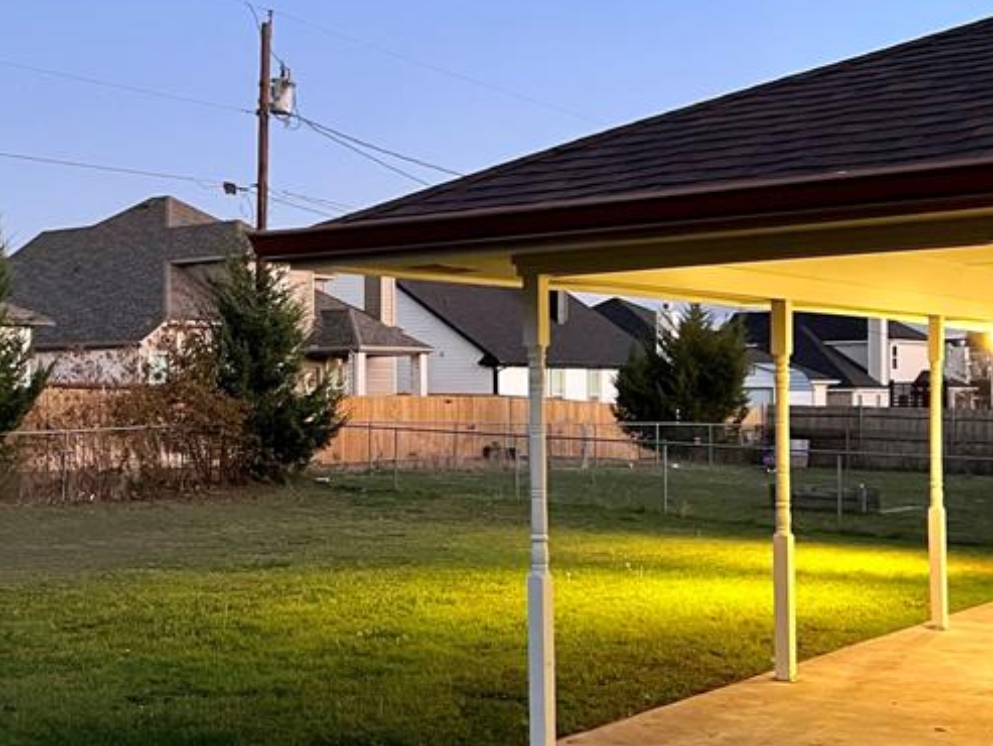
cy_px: 391
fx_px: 1549
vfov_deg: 27.0
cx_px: 306
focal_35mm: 54
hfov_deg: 35.1
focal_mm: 5.7
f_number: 1.5
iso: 640
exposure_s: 1/30
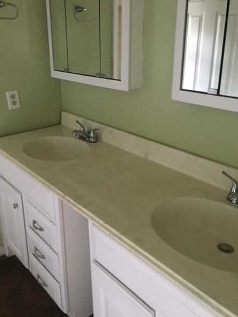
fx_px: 302
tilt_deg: -16.8
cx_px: 112
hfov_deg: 43.0
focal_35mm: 33
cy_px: 139
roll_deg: +1.5
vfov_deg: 55.2
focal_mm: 4.15
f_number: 2.2
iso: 320
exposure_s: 1/15
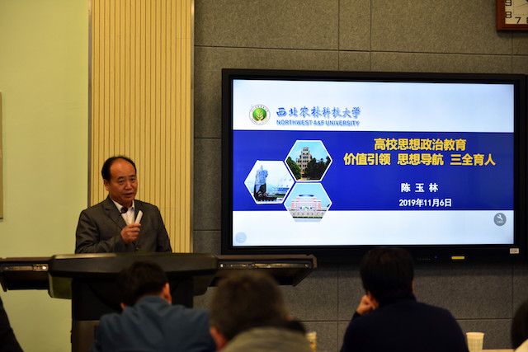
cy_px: 176
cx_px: 264
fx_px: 1027
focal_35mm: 70
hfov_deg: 28.8
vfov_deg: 19.5
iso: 800
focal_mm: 70
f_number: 2.8
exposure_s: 1/125
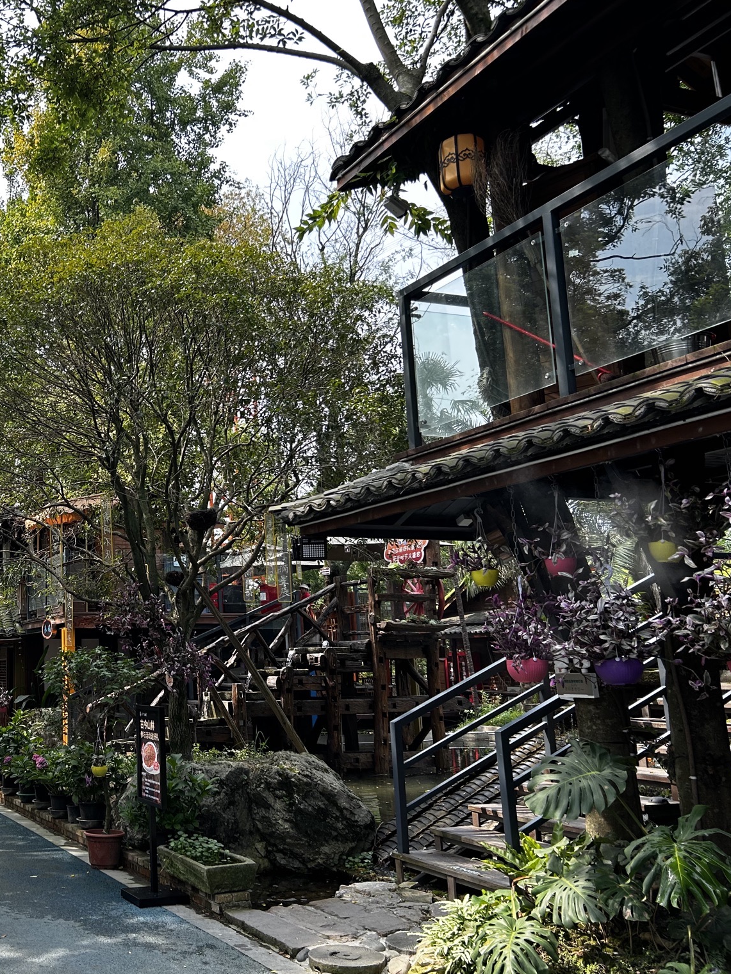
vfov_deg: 52.6
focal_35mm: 35
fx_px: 985
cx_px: 81
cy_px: 489
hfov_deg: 38.1
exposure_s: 1/769
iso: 50
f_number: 1.5
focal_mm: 5.7
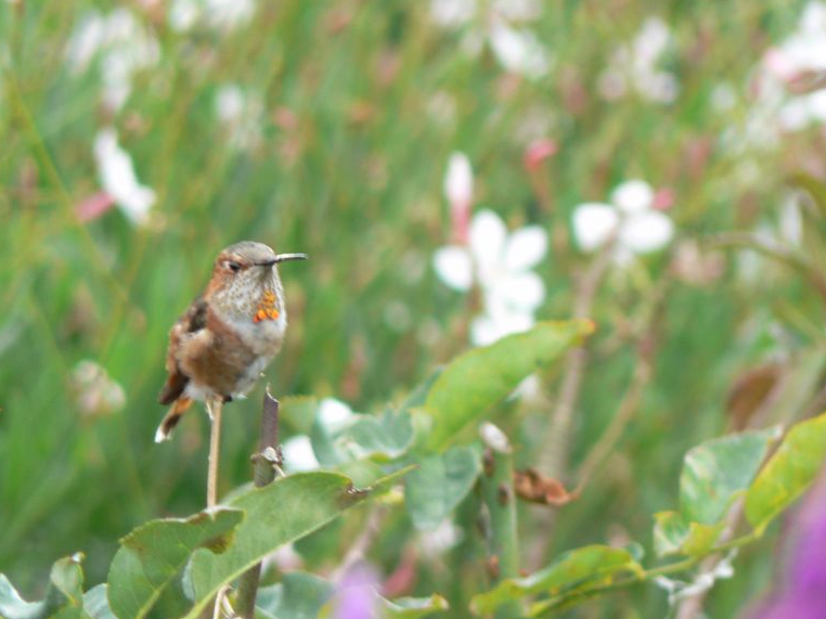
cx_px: 304
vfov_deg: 2.6
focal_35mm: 567
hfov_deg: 3.5
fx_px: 13525
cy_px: 330
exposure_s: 1/125
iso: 80
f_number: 4.5
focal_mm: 72
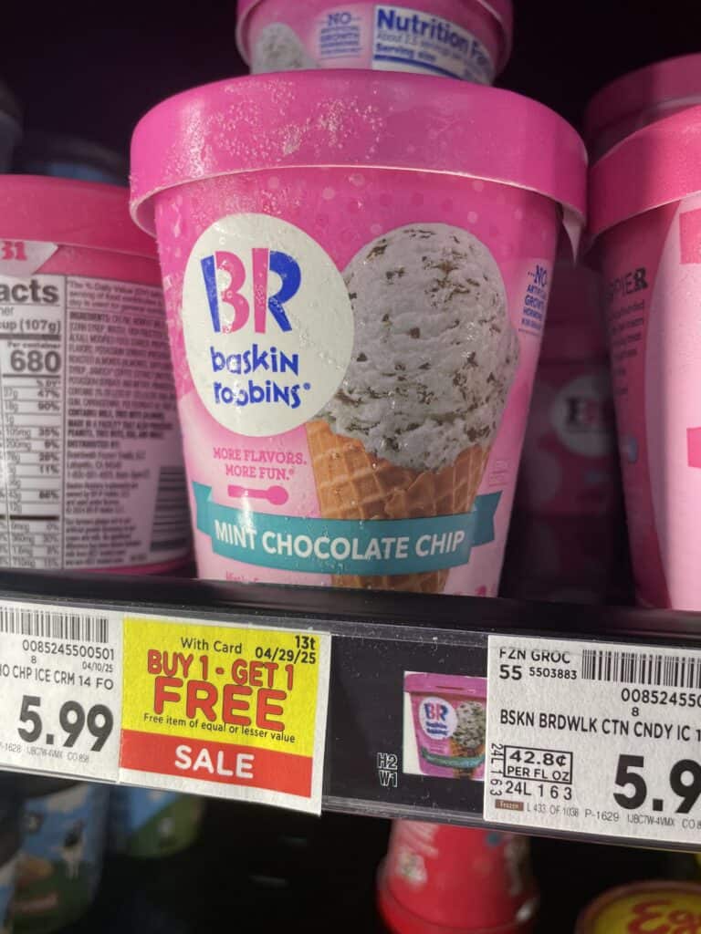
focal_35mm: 26
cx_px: 350
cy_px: 467
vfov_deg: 67.3
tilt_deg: -0.9
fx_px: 702
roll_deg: -0.5
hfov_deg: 53.1
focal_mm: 4.2
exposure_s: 1/120
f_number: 1.6
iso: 64
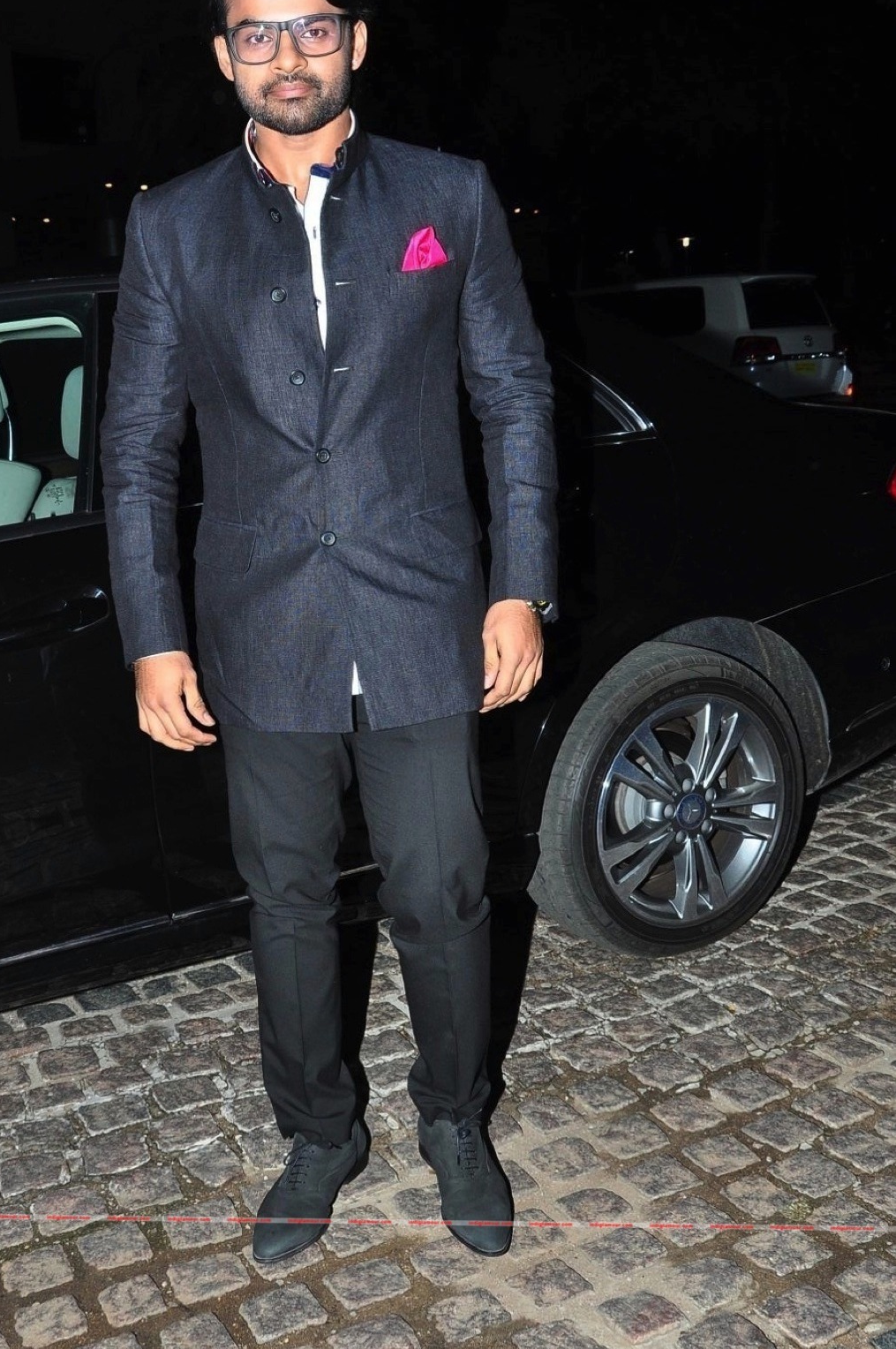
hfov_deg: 34.0
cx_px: 369
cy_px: 648
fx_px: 1460
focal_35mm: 39
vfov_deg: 49.6
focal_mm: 22
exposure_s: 1/125
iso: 500
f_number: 9
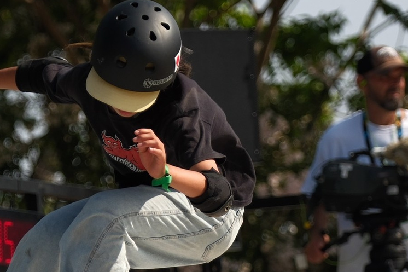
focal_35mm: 570
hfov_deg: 3.6
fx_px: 6458
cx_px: 114
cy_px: 267
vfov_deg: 2.4
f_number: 2.8
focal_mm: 110.6
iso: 125
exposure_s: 1/2000
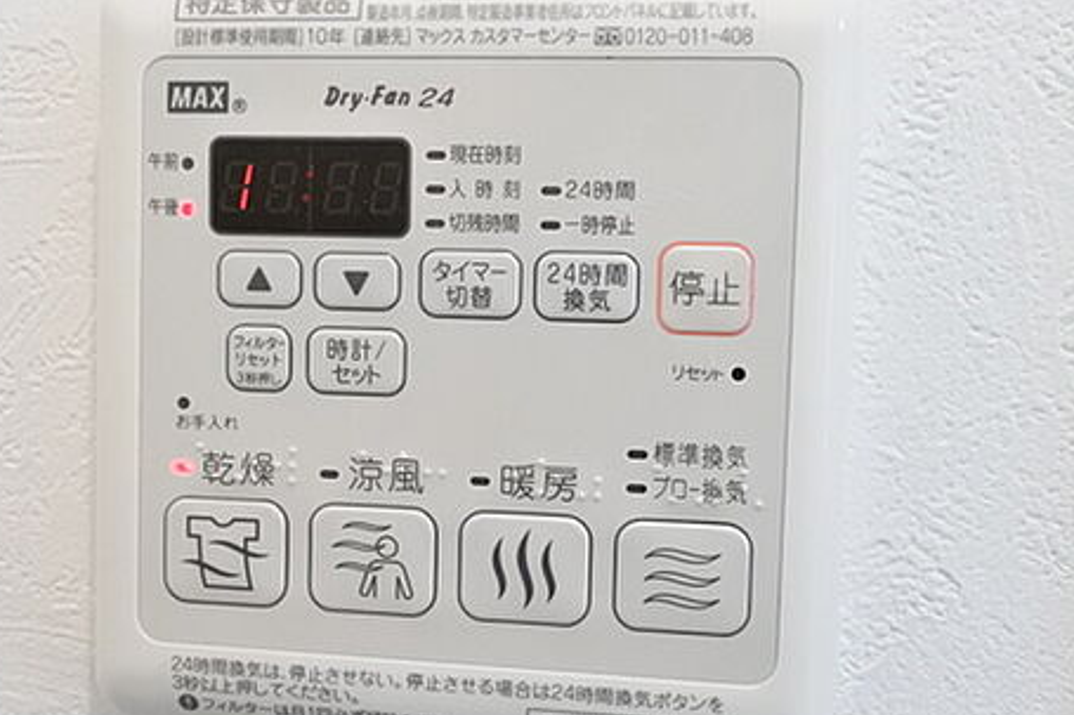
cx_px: 493
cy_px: 328
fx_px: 1133
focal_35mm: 38
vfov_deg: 35.0
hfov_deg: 50.7
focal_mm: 10
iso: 2000
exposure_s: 1/125
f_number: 3.5
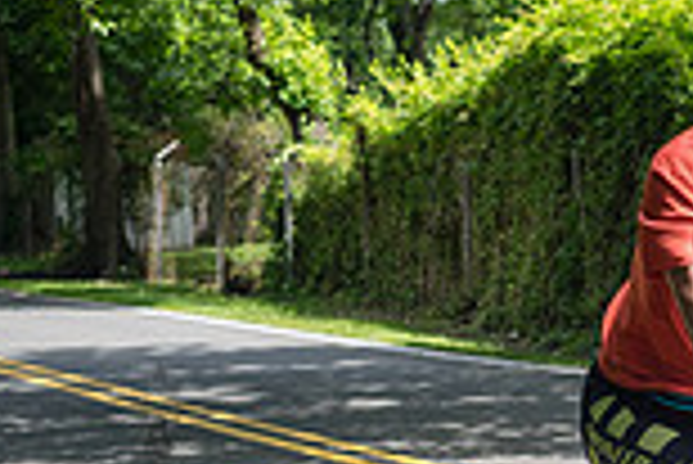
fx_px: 2794
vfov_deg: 9.5
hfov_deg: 13.4
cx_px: 1010
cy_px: 365
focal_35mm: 145
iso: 200
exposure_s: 1/800
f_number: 4
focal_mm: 35
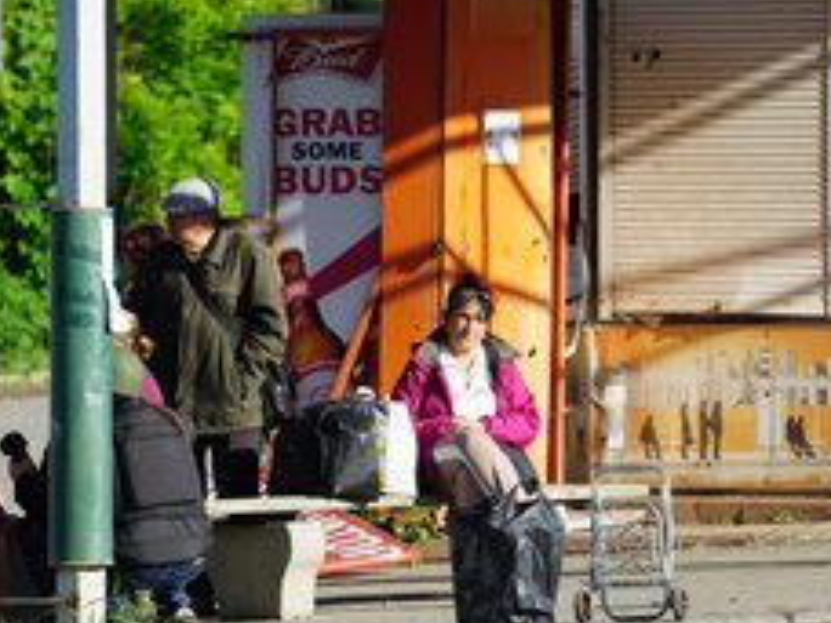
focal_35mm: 507
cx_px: 492
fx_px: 12171
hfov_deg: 3.9
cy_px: 195
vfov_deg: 2.9
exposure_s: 1/320
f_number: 5.6
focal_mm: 300
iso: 100
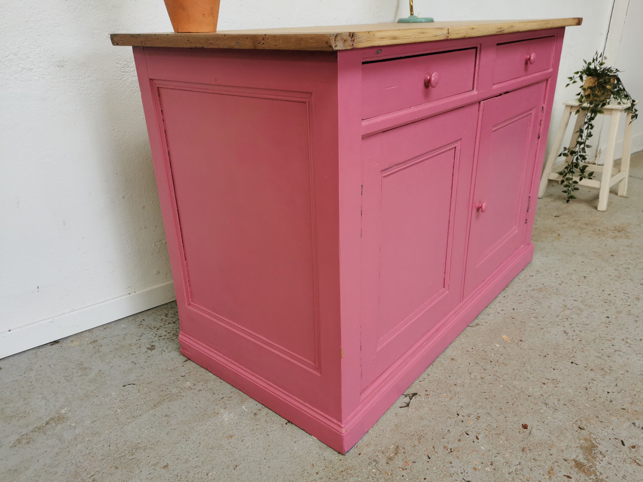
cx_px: 322
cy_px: 241
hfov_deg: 65.3
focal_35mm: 27
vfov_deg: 51.4
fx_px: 502
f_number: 1.8
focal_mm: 5.58
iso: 100
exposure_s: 1/100
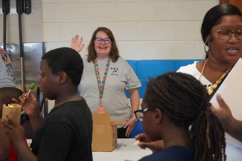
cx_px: 121
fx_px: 434
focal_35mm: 64
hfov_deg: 31.2
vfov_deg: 21.1
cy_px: 80
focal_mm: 43
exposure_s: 1/125
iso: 6400
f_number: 5
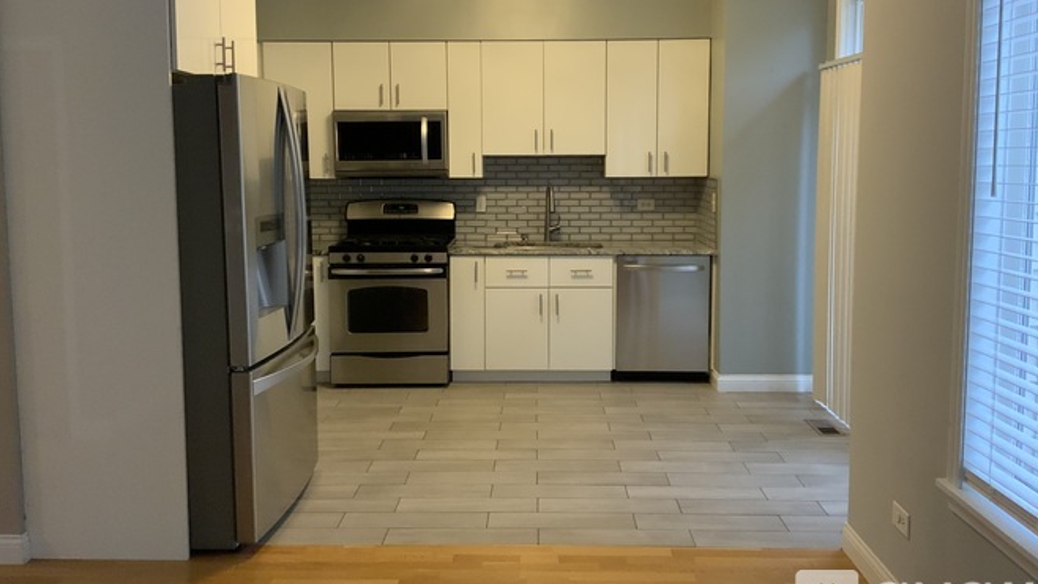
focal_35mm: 32
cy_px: 238
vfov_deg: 36.6
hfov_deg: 61.0
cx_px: 525
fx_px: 881
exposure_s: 1/60
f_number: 1.8
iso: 250
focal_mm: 3
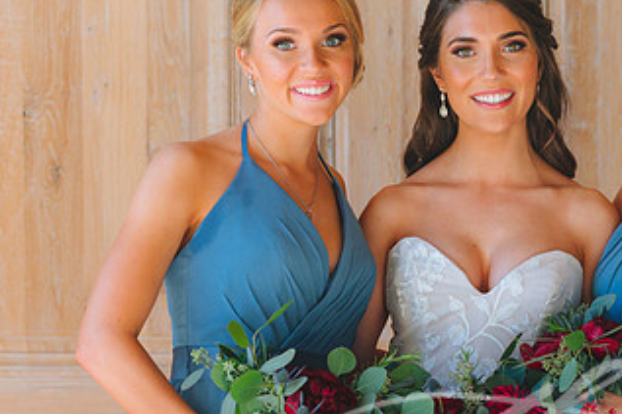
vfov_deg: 9.0
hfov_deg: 13.4
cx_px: 547
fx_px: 2625
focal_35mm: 152
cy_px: 265
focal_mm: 78
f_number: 2.8
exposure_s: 1/250
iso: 640
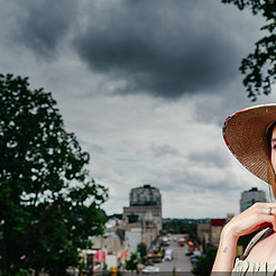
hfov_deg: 32.8
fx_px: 469
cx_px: 153
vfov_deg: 32.4
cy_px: 194
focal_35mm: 52
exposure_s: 1/125
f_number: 5
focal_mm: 32
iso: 50
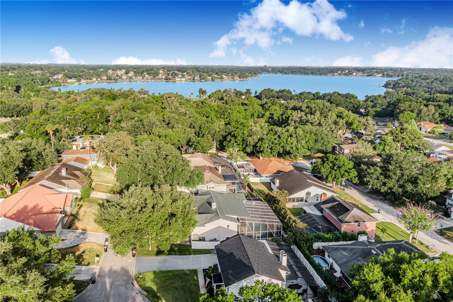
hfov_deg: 65.5
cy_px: 151
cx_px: 226
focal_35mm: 28
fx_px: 352
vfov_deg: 46.4
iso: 100
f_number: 5.6
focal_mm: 10.26
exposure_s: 1/240
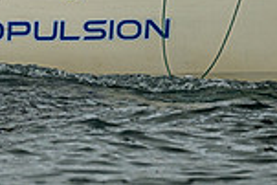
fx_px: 15919
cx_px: -213
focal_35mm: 2067
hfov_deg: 1.0
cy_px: -44
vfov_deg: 0.7
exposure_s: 1/2000
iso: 400
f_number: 6.3
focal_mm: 400
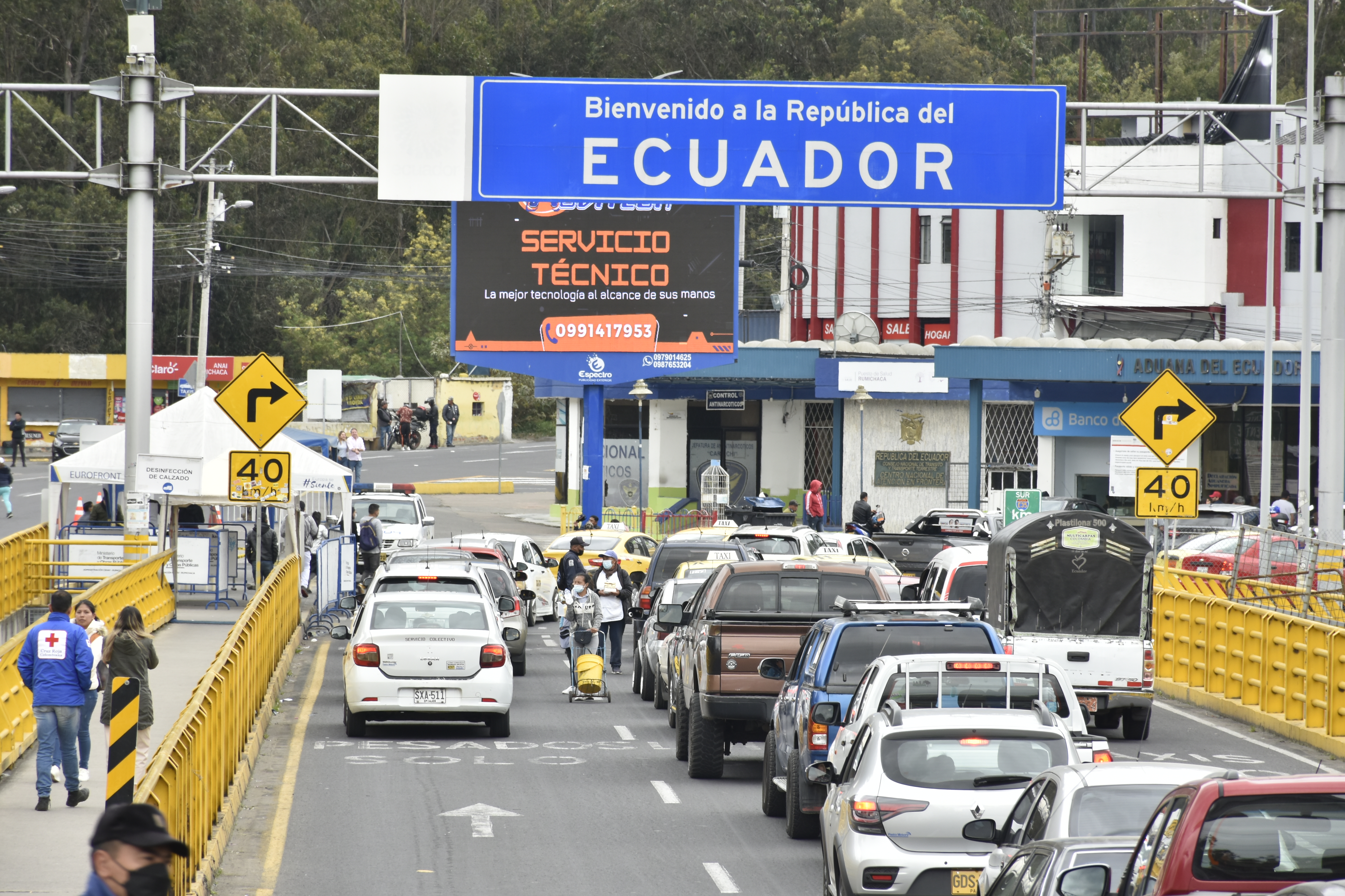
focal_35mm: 210
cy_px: 448
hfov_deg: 9.8
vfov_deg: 6.5
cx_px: 672
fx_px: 7845
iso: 200
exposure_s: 1/80
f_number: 9
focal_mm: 140
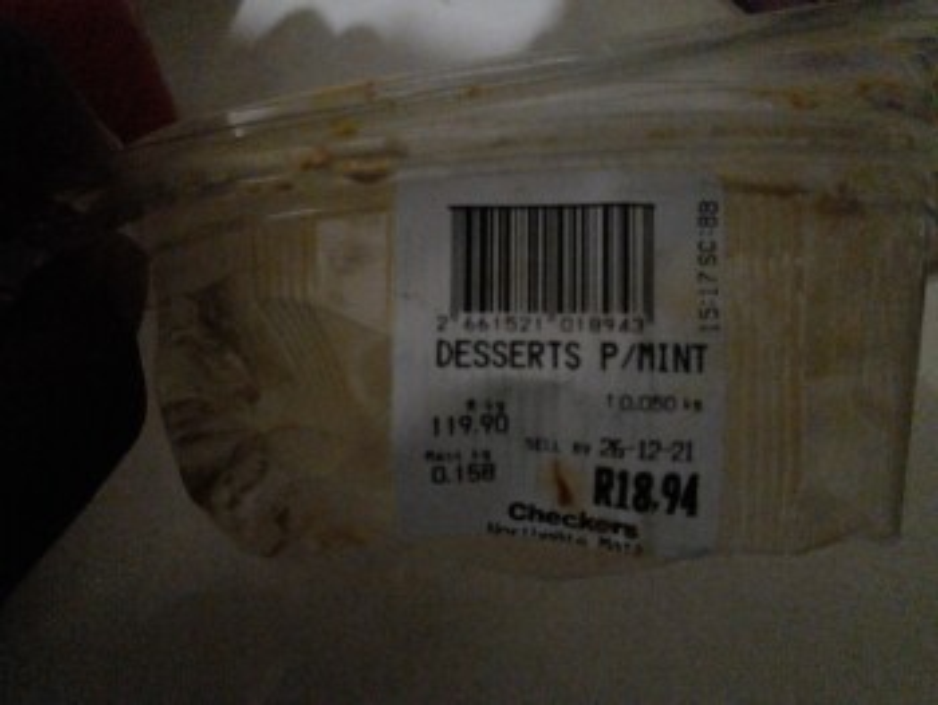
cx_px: 469
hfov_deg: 65.3
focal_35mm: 27
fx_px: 732
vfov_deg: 51.4
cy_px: 352
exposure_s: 1/10
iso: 1250
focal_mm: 3.6
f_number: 1.9
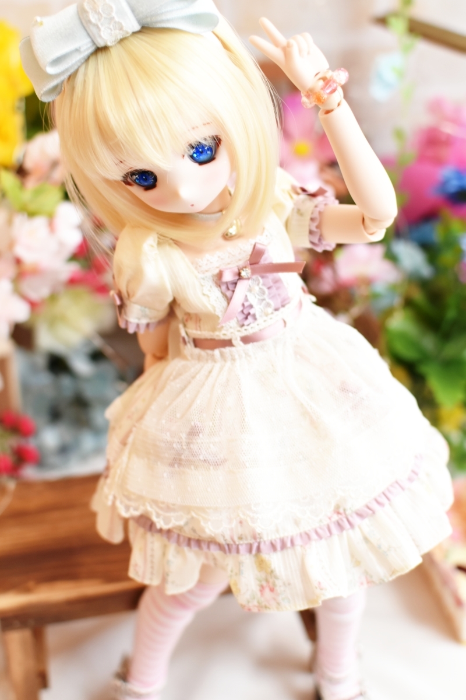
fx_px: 1019
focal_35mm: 52
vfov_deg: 37.9
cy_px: 350
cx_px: 233
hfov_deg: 25.8
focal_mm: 35
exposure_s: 1/60
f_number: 2.8
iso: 800
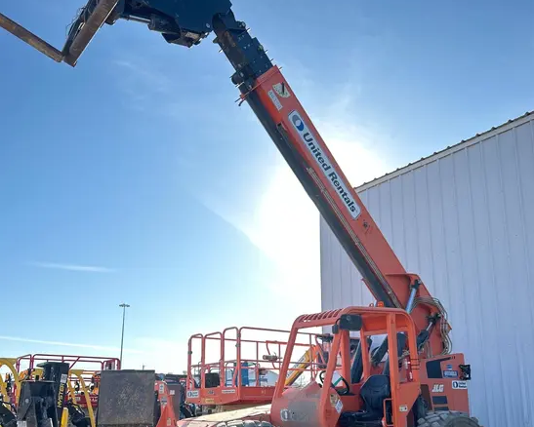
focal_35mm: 34
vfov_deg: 42.8
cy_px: 283
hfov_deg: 52.8
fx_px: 538
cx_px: 267
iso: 50
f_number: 1.5
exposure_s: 1/991
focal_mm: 5.7
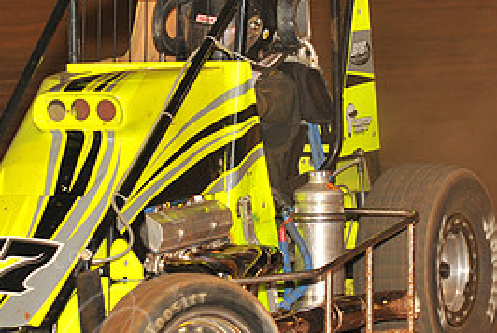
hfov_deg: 7.0
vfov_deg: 4.7
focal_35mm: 294
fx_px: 4063
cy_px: 188
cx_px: 95
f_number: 6.3
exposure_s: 1/320
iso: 1000
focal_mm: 135
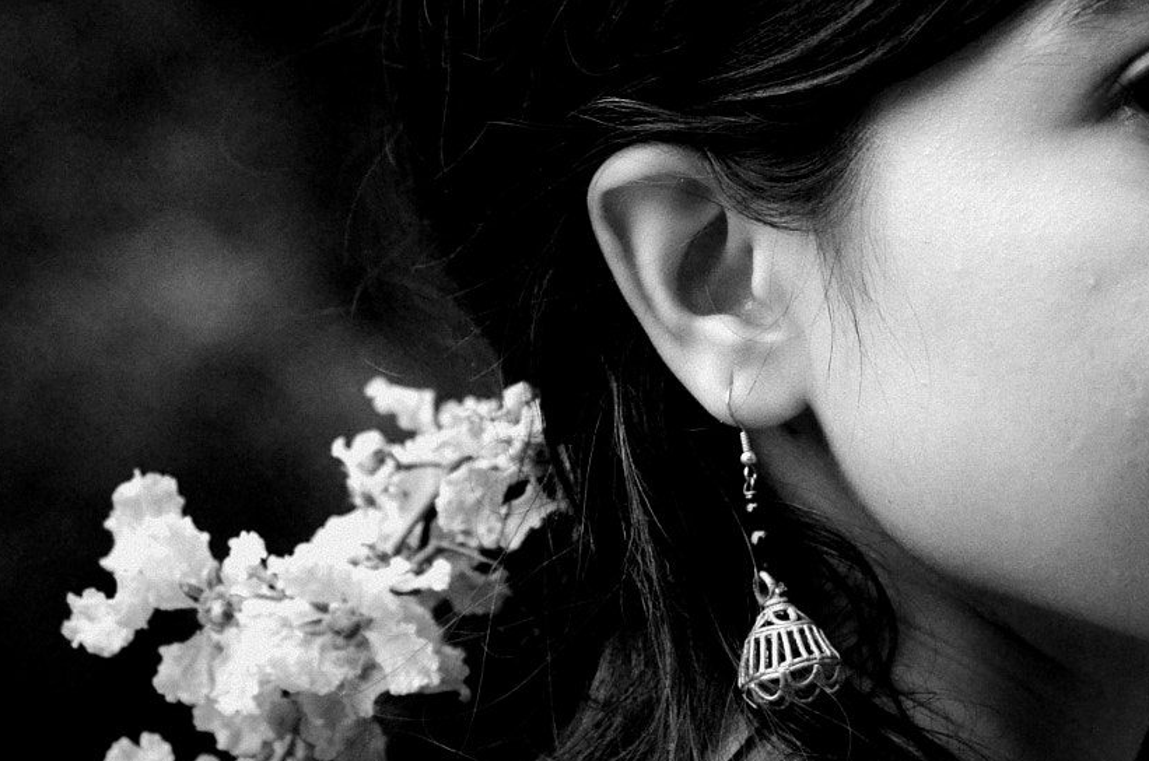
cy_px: 152
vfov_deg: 7.3
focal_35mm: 187
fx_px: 5957
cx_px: 844
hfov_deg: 11.0
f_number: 2.8
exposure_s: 1/500
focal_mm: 50
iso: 1600
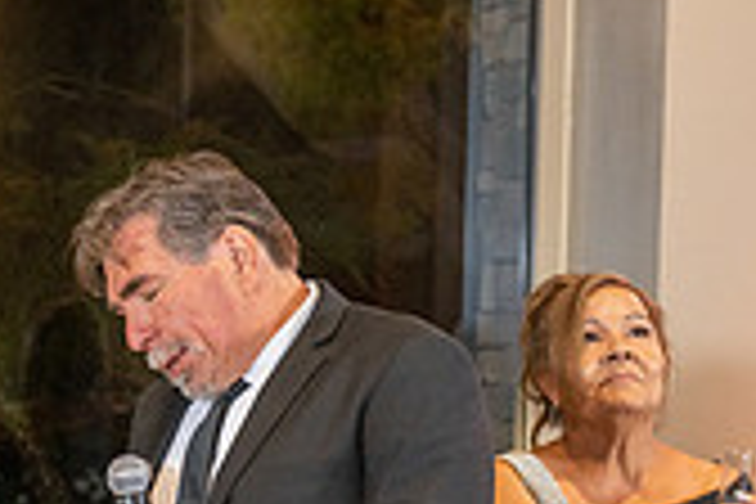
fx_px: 3759
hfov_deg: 11.2
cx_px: -238
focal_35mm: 179
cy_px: 785
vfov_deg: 7.5
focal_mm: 52
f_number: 3.5
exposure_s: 1/160
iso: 800
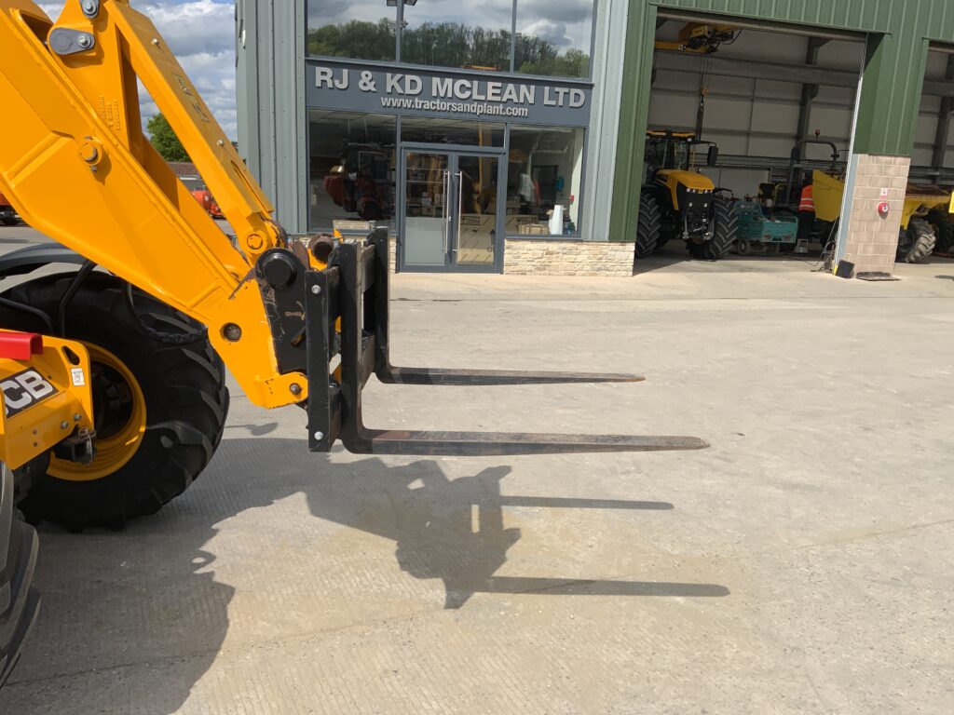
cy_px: 358
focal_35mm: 29
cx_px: 477
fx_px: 799
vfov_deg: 48.2
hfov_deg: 61.7
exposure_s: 1/2141
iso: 16
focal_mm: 3
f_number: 1.8
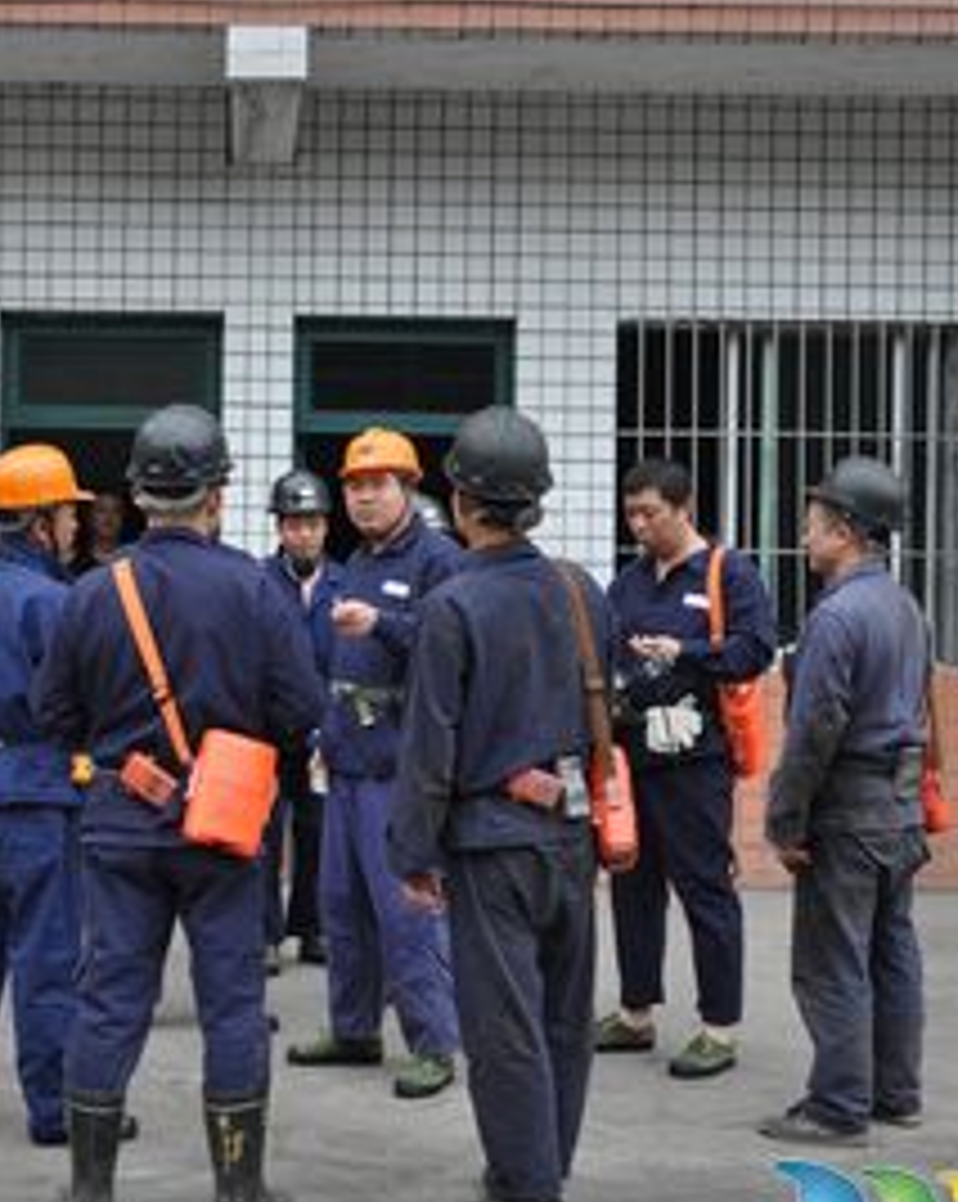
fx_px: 2339
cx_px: 216
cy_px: 612
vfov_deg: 28.8
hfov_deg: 22.9
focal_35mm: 66
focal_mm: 25
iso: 400
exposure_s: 1/60
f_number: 4
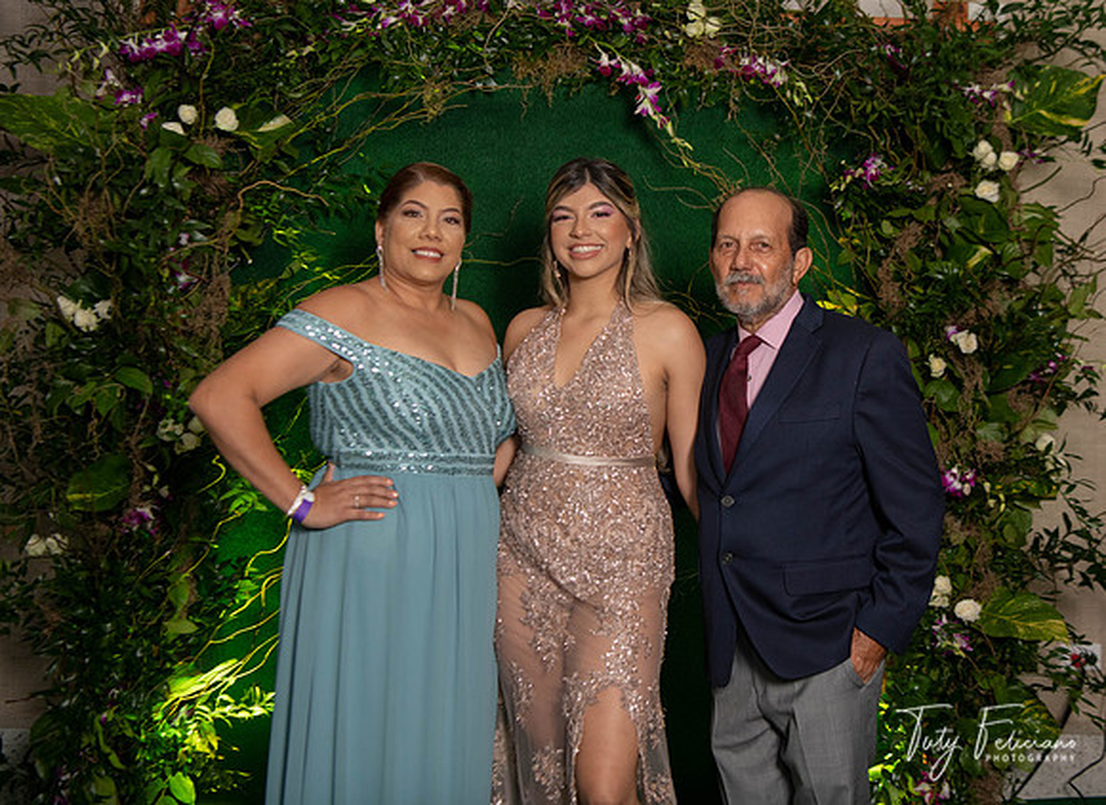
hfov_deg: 39.3
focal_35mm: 49
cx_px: 670
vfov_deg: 29.2
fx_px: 1540
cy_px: 319
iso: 500
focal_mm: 38
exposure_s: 1/100
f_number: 3.5
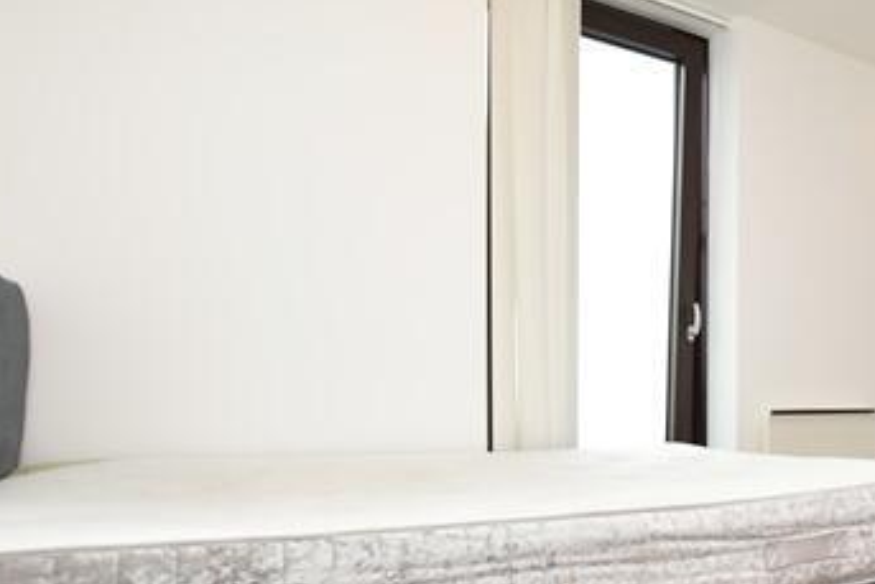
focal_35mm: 28
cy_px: 414
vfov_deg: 45.3
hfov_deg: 58.1
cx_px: 753
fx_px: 681
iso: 640
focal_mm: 10
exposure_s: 1/125
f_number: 5.6
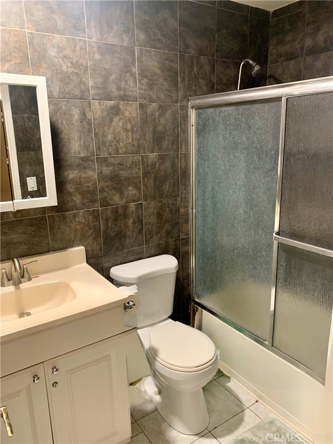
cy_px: 222
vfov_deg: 67.3
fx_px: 333
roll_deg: +1.4
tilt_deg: -15.2
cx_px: 166
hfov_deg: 53.1
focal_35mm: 26
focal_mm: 4.25
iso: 320
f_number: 1.8
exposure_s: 1/40
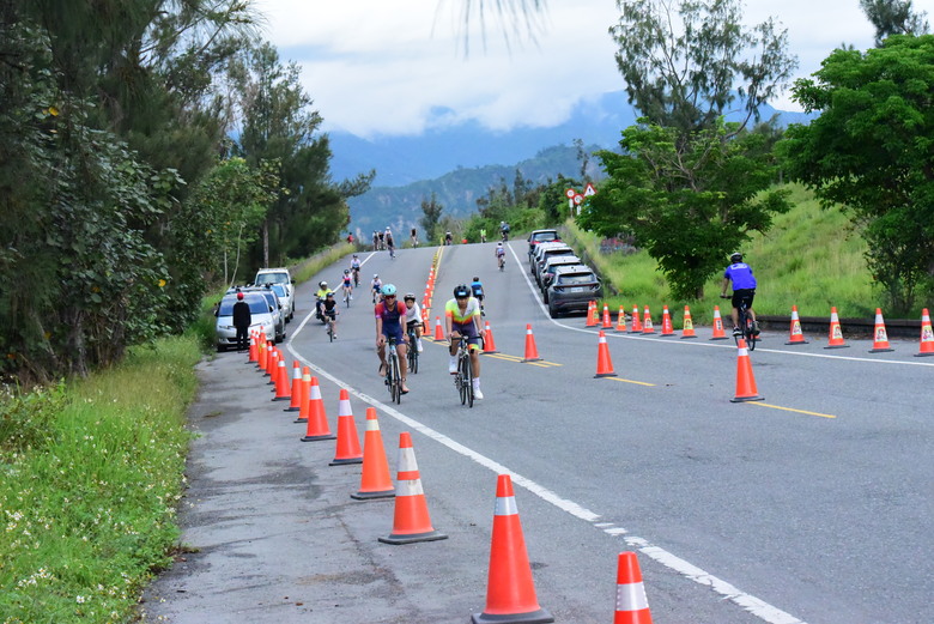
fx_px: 2544
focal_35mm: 98
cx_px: 467
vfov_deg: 14.0
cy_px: 312
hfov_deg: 20.8
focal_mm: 98
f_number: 13
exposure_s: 1/2500
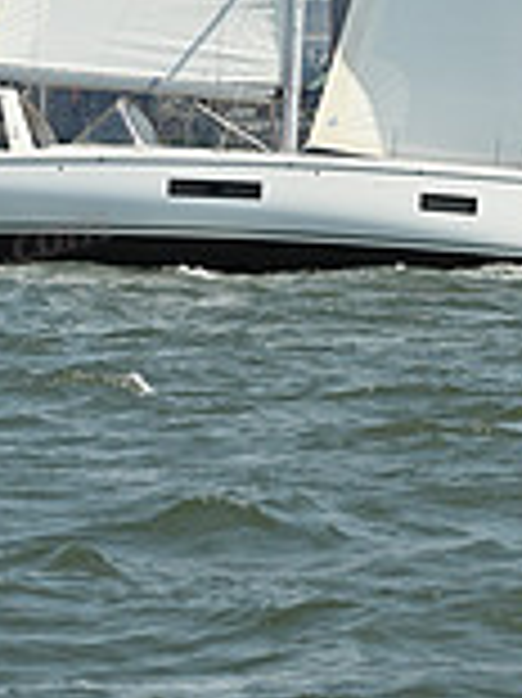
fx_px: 6242
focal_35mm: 310
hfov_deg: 4.8
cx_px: 344
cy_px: -464
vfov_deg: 6.3
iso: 320
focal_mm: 86
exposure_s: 1/1250
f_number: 9
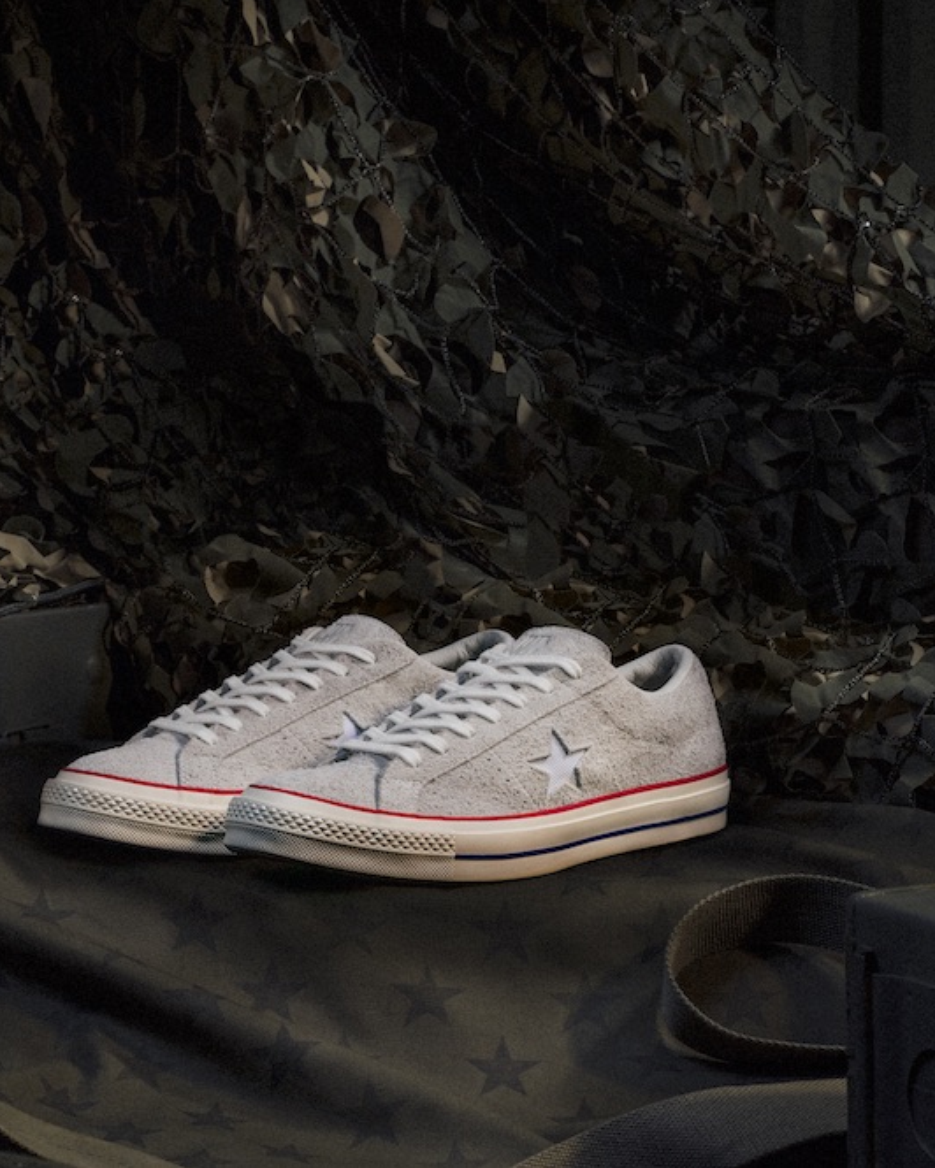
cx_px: 450
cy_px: 584
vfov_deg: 16.0
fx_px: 4151
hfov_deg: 12.9
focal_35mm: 120
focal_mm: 85
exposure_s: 1/160
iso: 100
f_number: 11
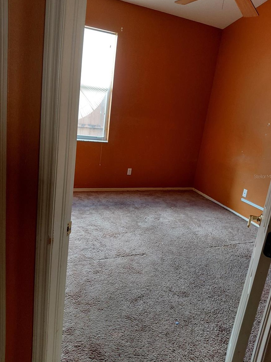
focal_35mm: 26
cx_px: 135
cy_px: 176
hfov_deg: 53.0
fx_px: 271
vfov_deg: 67.3
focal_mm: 4.69
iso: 160
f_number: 1.8
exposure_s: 1/60
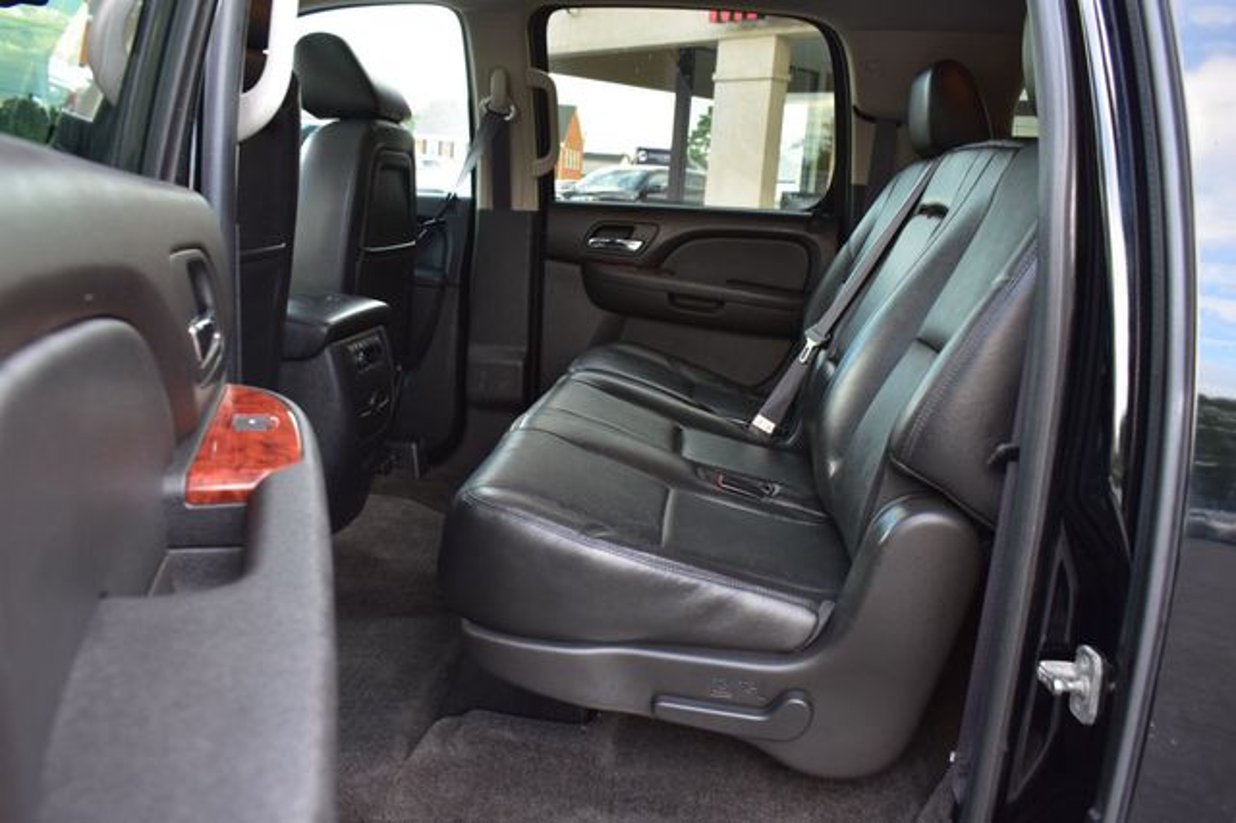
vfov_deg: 43.6
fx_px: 1029
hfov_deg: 62.0
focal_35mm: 30
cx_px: 618
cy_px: 412
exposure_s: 1/20
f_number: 6.3
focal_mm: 20
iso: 400
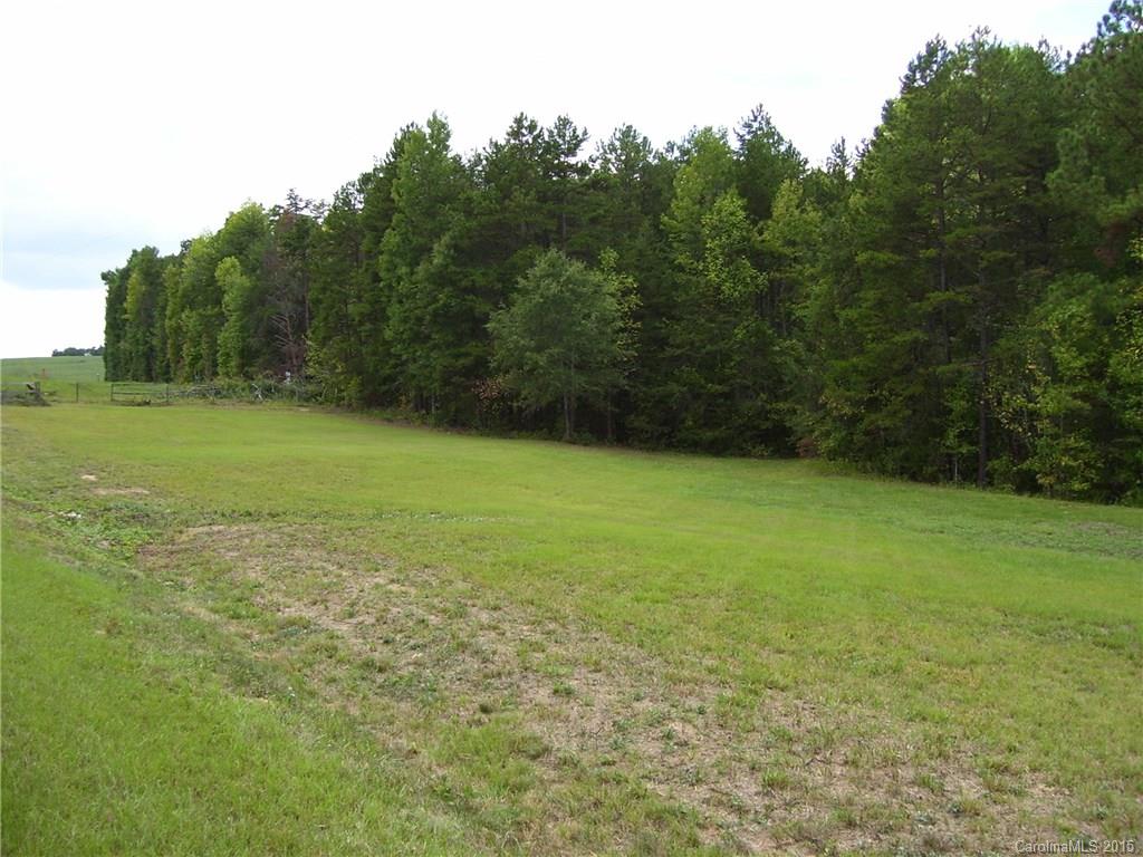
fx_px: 1189
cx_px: 572
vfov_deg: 39.7
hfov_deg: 51.4
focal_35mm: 36
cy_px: 428
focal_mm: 6
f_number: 2.7
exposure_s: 1/500
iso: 80
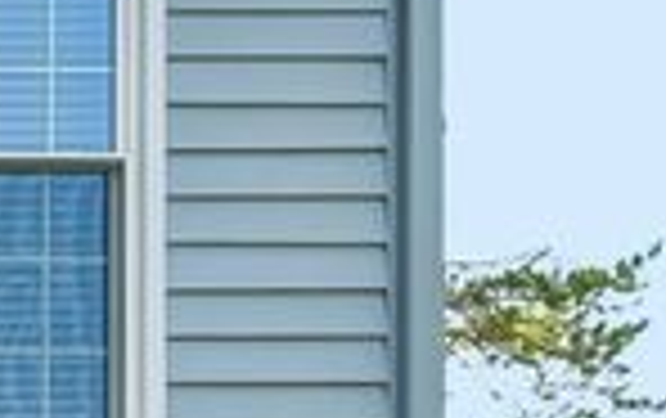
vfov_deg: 6.9
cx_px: -1260
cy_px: 456
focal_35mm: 190
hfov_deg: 9.1
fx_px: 3454
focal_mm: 27
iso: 100
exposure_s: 1/40
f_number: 8
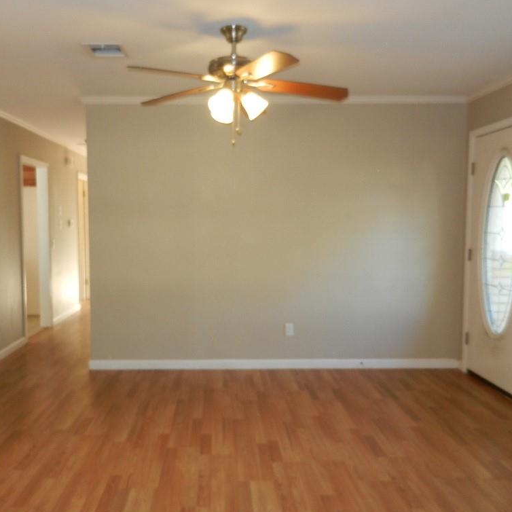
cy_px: 259
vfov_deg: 54.0
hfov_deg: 53.9
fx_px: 502
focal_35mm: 30
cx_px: 224
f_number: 3.5
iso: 200
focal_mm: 4.5
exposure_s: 1/30
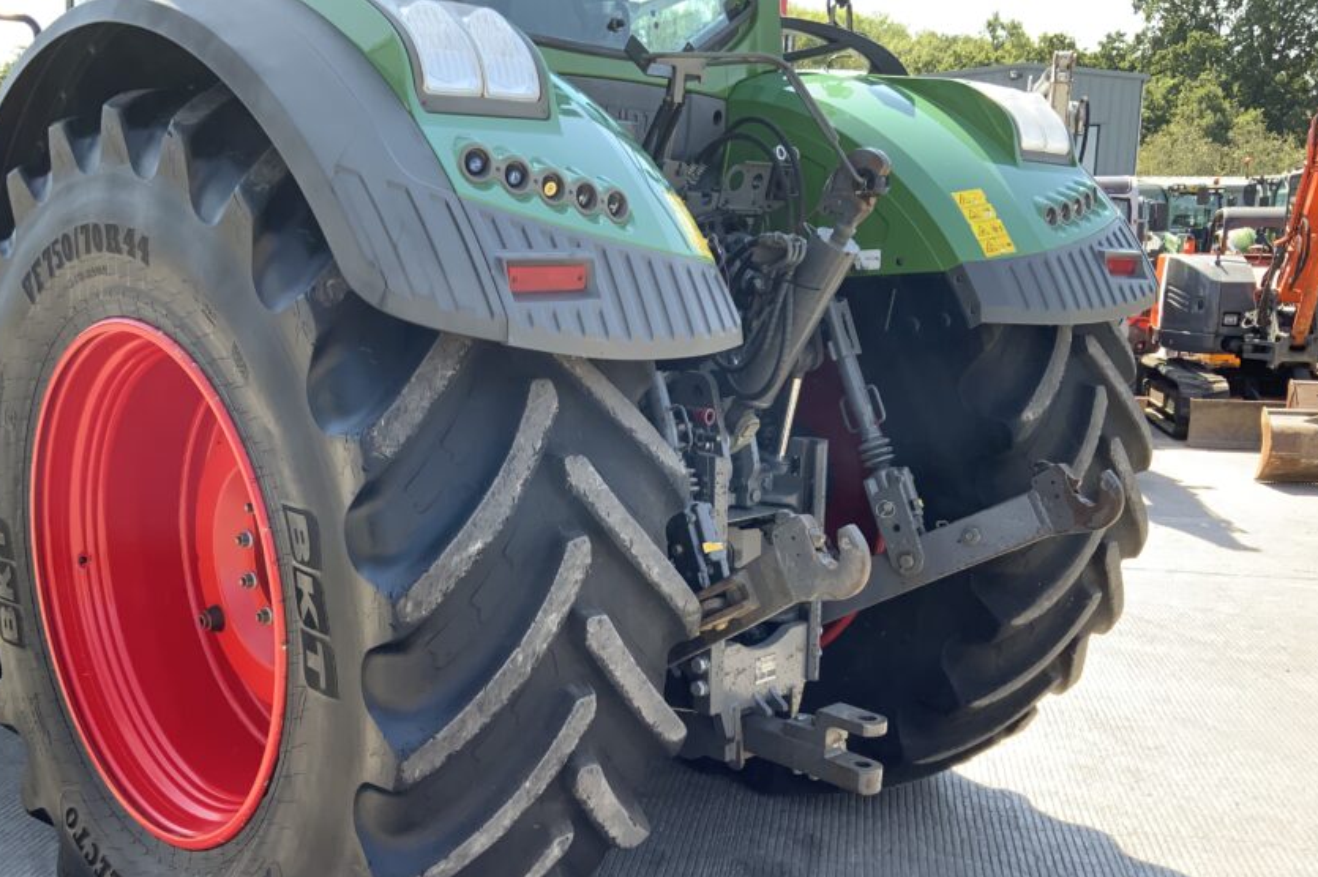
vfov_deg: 35.7
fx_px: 1354
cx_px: 559
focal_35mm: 37
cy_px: 554
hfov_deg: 51.7
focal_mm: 3
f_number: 1.8
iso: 16
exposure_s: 1/199
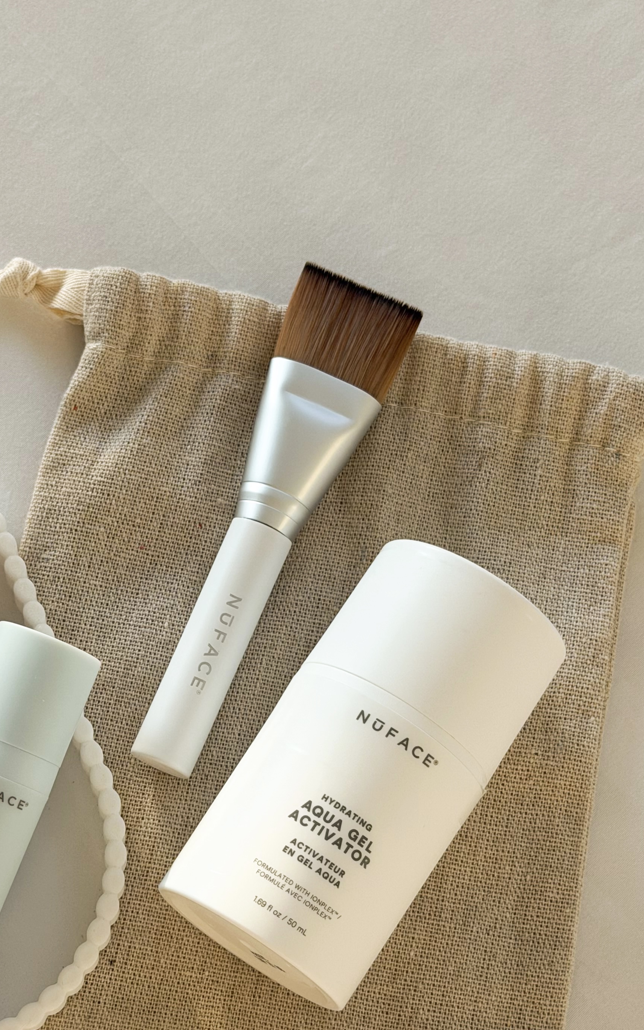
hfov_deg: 17.3
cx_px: 138
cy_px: 647
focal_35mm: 75
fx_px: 2106
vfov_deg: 27.4
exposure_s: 1/165
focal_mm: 6.76
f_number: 1.78
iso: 50
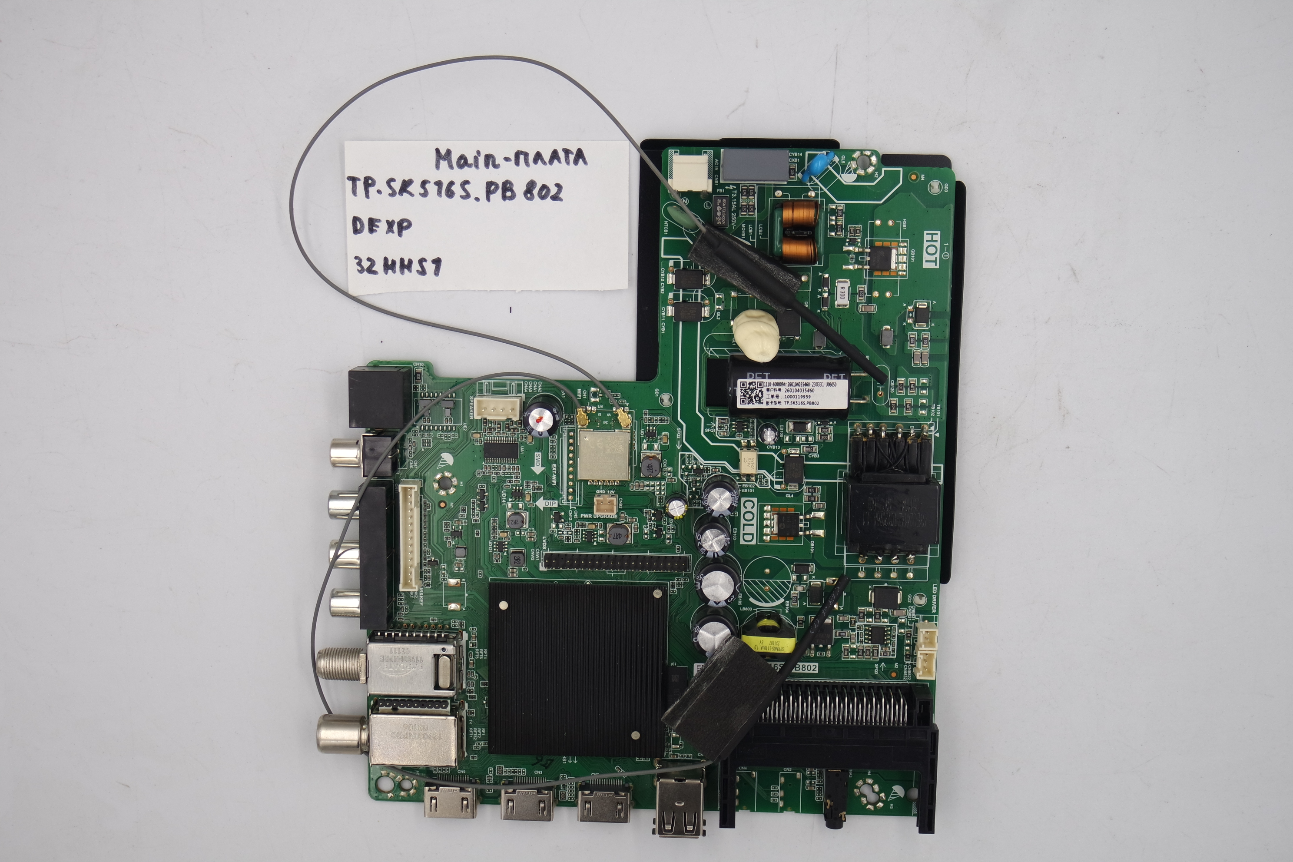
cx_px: 646
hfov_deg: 41.1
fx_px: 1724
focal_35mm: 48
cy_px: 431
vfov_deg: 28.1
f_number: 4.5
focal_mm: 18
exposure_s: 1/125
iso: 160
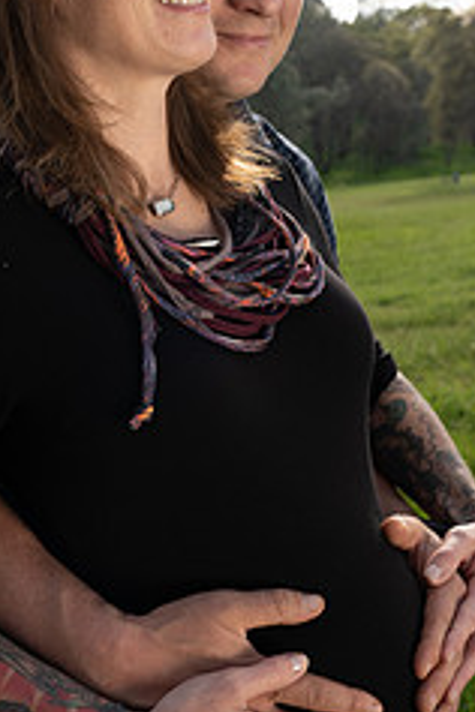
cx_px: 180
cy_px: 318
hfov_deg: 24.6
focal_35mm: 55
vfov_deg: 36.2
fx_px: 1088
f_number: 6.3
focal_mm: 29
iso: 100
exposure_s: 1/125
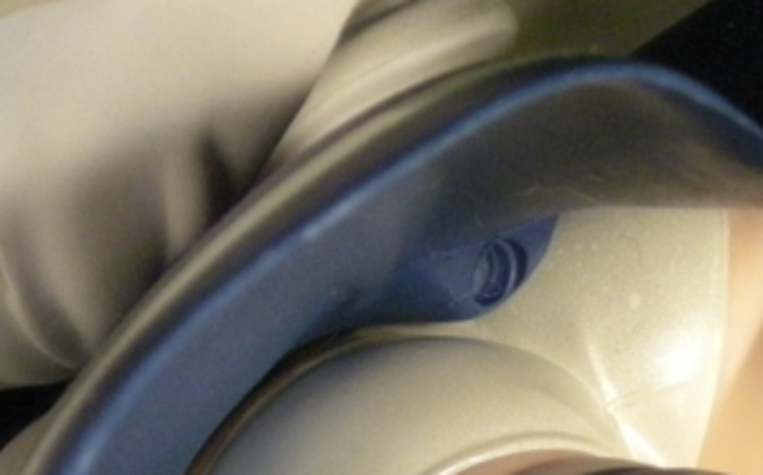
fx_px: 6171
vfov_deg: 4.4
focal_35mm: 297
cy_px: 472
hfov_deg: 7.1
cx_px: 562
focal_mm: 17.1
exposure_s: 1/31
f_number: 4.7
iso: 400
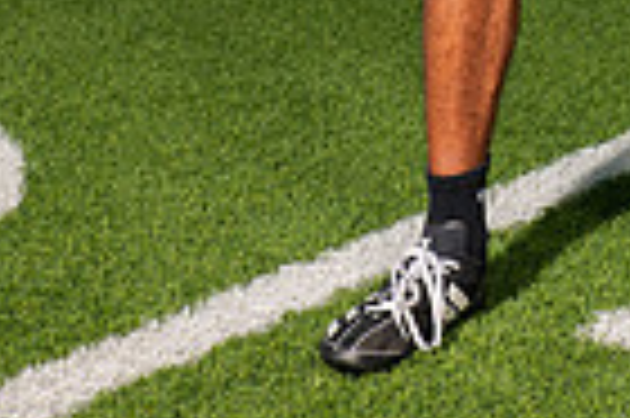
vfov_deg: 7.7
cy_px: -557
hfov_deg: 12.2
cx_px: 612
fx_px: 2919
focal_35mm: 167
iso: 200
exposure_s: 1/320
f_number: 7.1
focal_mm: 52
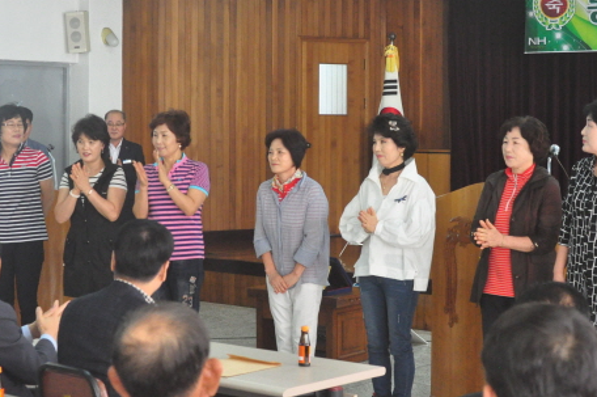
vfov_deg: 18.4
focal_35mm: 74
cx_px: 271
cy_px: 143
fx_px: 1221
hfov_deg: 27.5
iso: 2800
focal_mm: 35
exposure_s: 1/200
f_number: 5.6
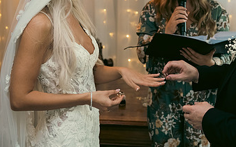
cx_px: 155
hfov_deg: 24.5
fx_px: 540
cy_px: 18
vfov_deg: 15.4
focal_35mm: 84
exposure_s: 1/160
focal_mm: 48
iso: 1250
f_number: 3.5
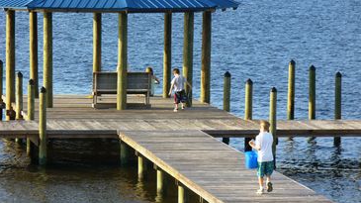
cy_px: 72
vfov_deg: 5.0
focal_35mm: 244
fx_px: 2335
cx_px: 180
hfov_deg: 8.8
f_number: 9
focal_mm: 36.6
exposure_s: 1/100
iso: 80
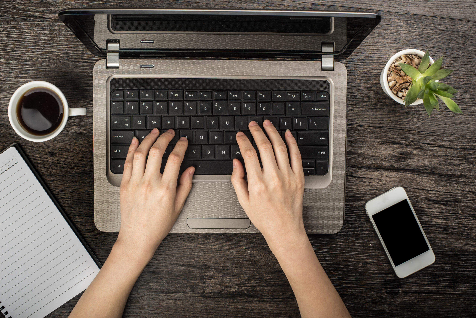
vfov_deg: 27.0
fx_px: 661
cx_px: 238
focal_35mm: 50
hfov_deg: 39.6
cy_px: 159
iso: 50
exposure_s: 1/160
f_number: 13
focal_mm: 50
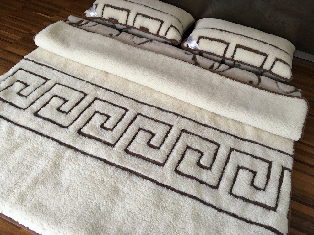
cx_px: 157
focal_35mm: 29
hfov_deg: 61.7
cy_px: 118
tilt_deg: -48.5
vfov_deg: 48.2
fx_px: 263
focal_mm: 4.15
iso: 100
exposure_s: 1/33
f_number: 2.2
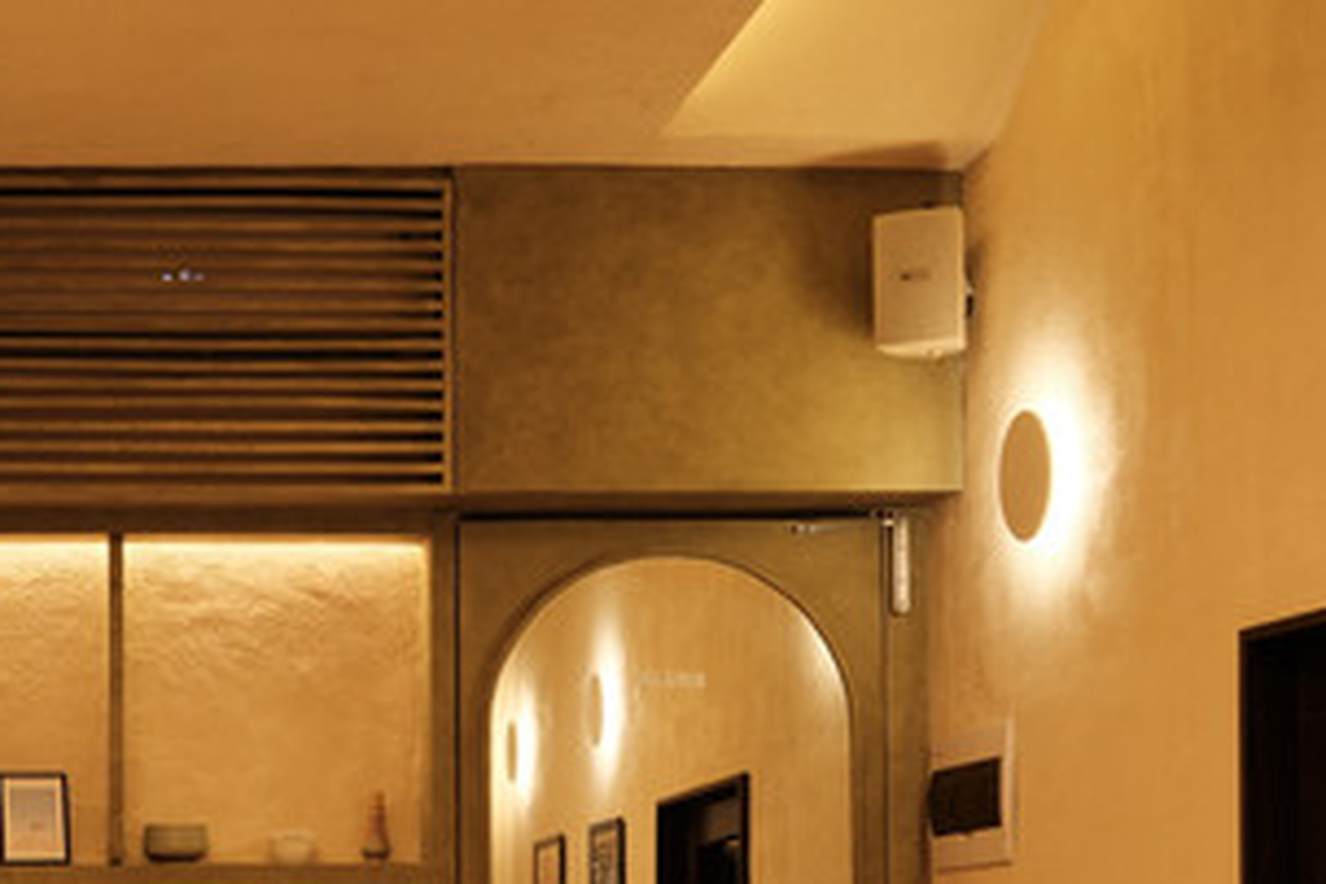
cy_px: 899
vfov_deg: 17.9
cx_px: 114
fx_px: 2725
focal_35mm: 74
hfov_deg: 26.4
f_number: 2.8
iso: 500
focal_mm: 23
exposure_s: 1/80
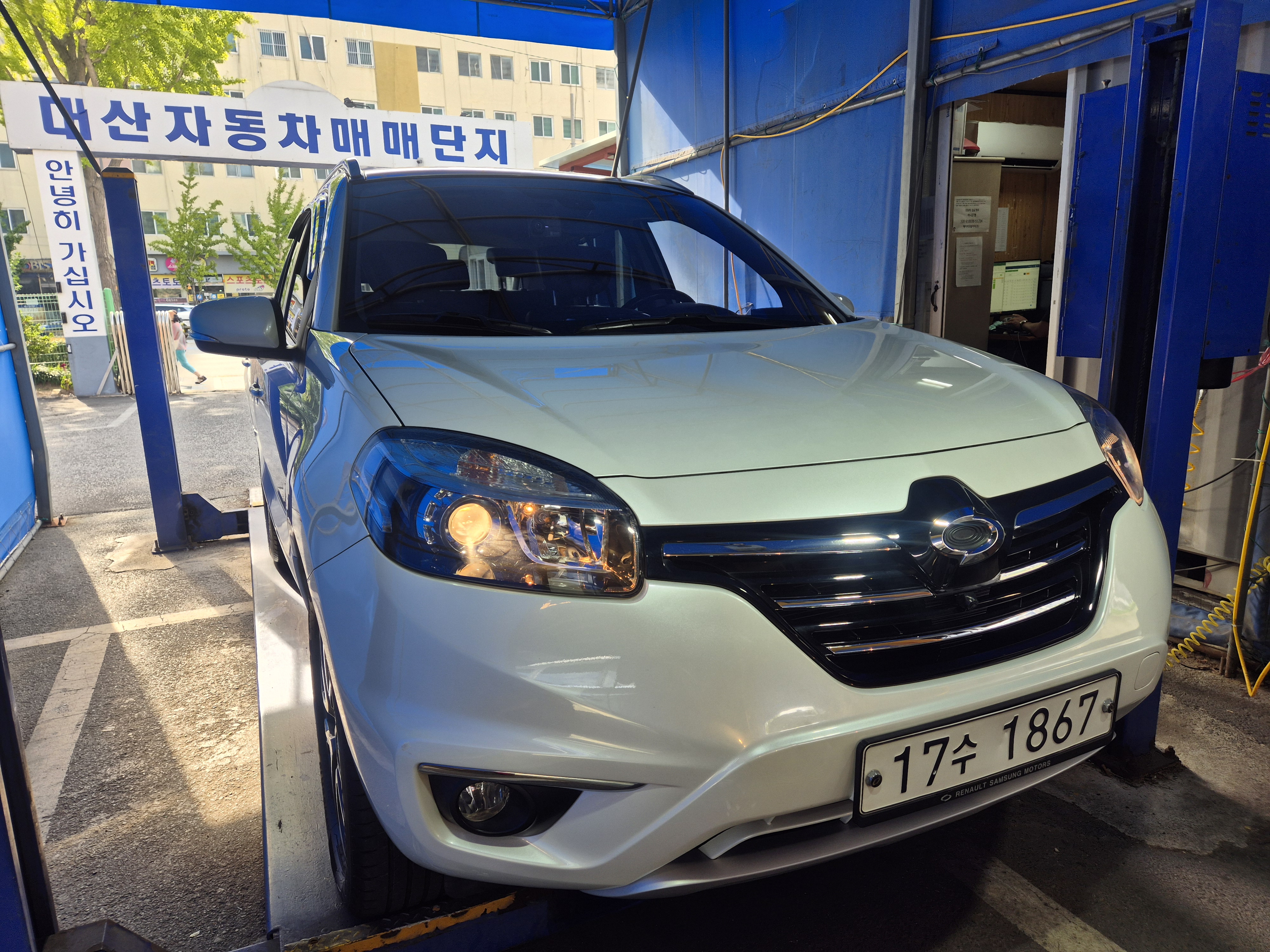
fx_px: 844
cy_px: 476
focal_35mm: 23
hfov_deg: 73.9
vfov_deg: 58.9
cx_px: 635
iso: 25
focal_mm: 5.4
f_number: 1.8
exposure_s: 1/202
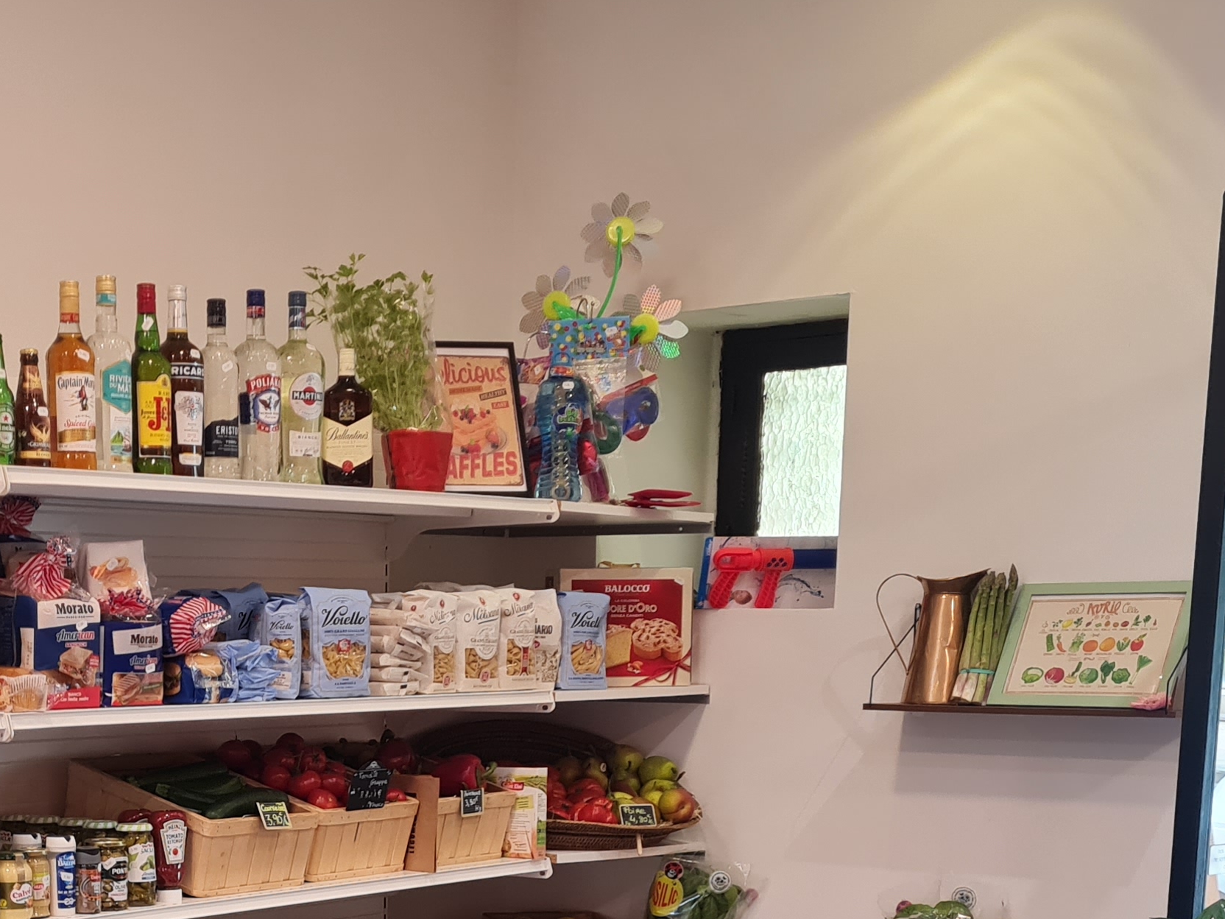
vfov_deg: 22.2
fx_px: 2229
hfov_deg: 29.9
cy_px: 974
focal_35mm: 63
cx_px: 229
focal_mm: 5.4
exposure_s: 1/50
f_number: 1.8
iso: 200
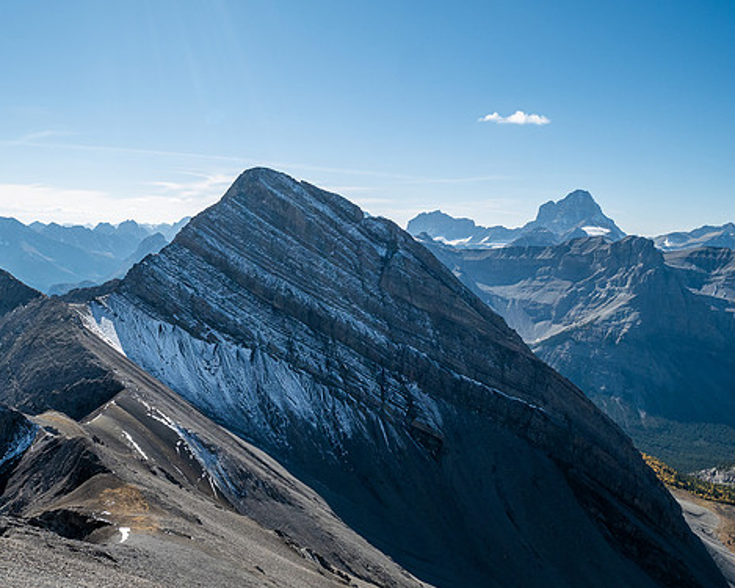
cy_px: 339
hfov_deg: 59.8
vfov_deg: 49.8
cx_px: 282
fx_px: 631
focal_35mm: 29
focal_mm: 12
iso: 200
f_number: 8
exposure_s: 1/500
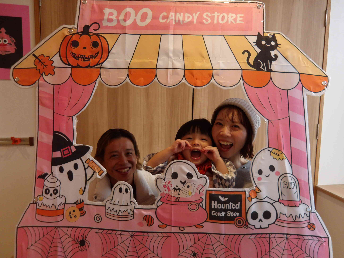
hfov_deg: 65.3
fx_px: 268
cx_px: 172
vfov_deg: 51.4
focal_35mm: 27
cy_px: 129
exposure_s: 1/200
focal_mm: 4.9
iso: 283
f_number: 3
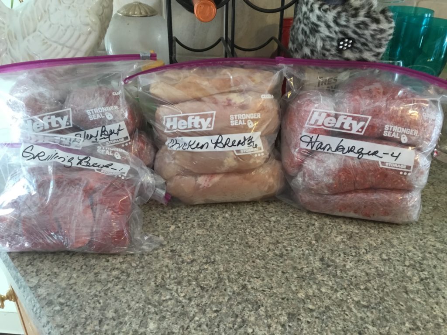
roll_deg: -0.8
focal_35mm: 31
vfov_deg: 45.4
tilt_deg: -30.3
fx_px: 400
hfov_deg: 58.4
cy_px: 168
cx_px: 224
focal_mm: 3.3
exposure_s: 1/30
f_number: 2.4
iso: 80
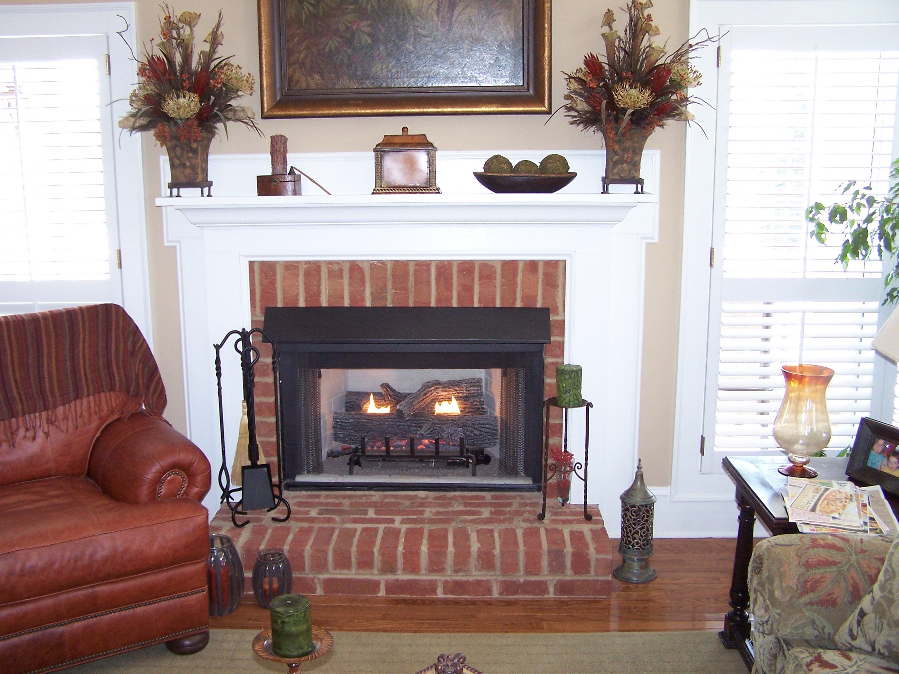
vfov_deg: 37.7
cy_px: 337
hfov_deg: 49.0
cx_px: 450
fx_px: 987
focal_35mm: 38
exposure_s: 1/60
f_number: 2.8
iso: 140
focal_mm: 6.3
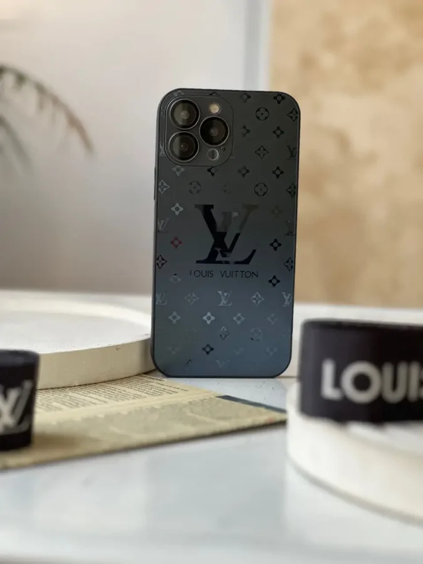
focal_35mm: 77
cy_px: 282
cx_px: 212
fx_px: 1255
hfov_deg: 19.1
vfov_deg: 25.3
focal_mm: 9
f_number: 2.8
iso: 250
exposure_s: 1/100
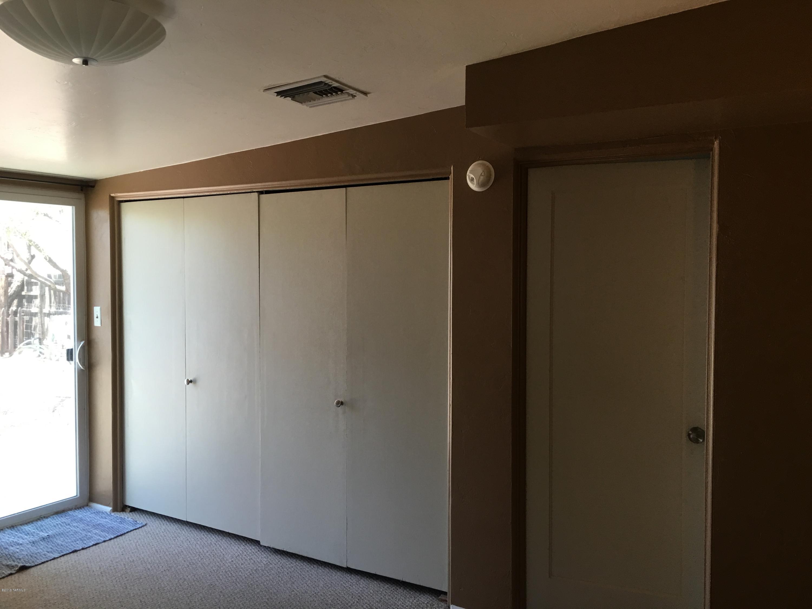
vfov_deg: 48.2
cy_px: 304
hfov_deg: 61.7
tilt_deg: -1.5
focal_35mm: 29
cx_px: 406
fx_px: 680
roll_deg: -1.2
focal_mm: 4.15
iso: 32
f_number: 2.2
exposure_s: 1/30
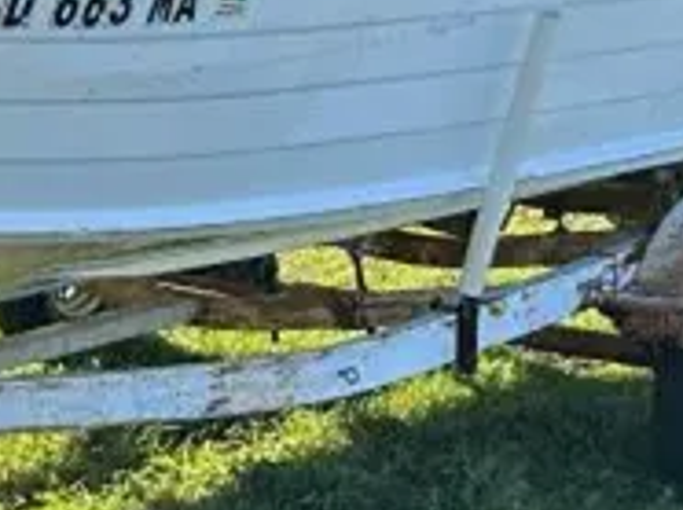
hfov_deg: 14.9
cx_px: -294
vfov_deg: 11.9
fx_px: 2443
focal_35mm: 124
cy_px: 264
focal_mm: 6.86
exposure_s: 1/1517
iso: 80
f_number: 1.78
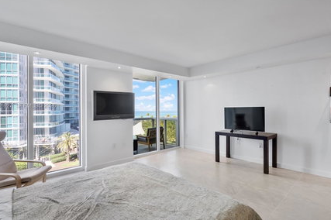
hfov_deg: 90.0
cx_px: 170
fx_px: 165
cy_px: 106
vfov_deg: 67.3
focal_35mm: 18
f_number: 9
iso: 800
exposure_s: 1/30
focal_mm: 16
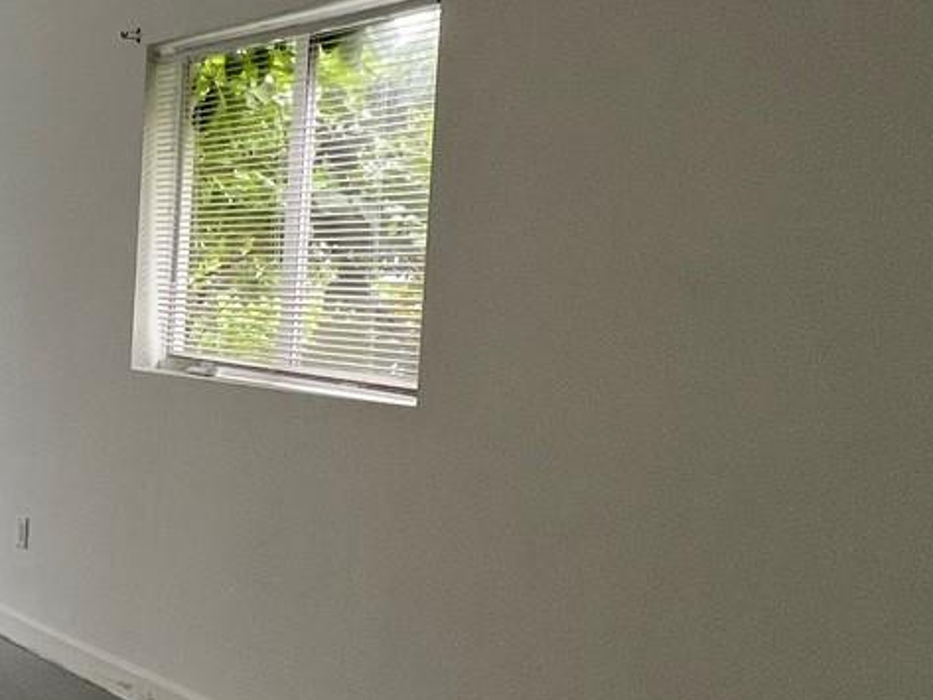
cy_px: 363
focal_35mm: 44
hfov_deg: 36.7
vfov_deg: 32.9
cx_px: -79
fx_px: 1186
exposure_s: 1/120
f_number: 1.8
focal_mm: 1.57
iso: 125
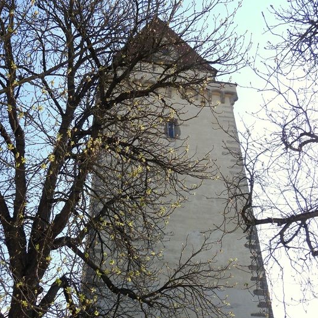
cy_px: 199
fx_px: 416
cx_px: 157
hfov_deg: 41.9
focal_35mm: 40
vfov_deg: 41.6
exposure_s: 1/1250
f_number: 3.2
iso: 100
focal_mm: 5.4
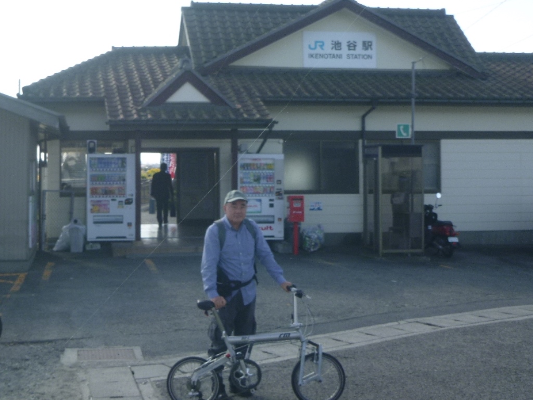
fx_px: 554
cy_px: 200
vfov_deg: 39.7
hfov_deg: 51.4
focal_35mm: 36
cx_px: 266
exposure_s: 1/200
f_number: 4.4
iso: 100
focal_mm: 6.4
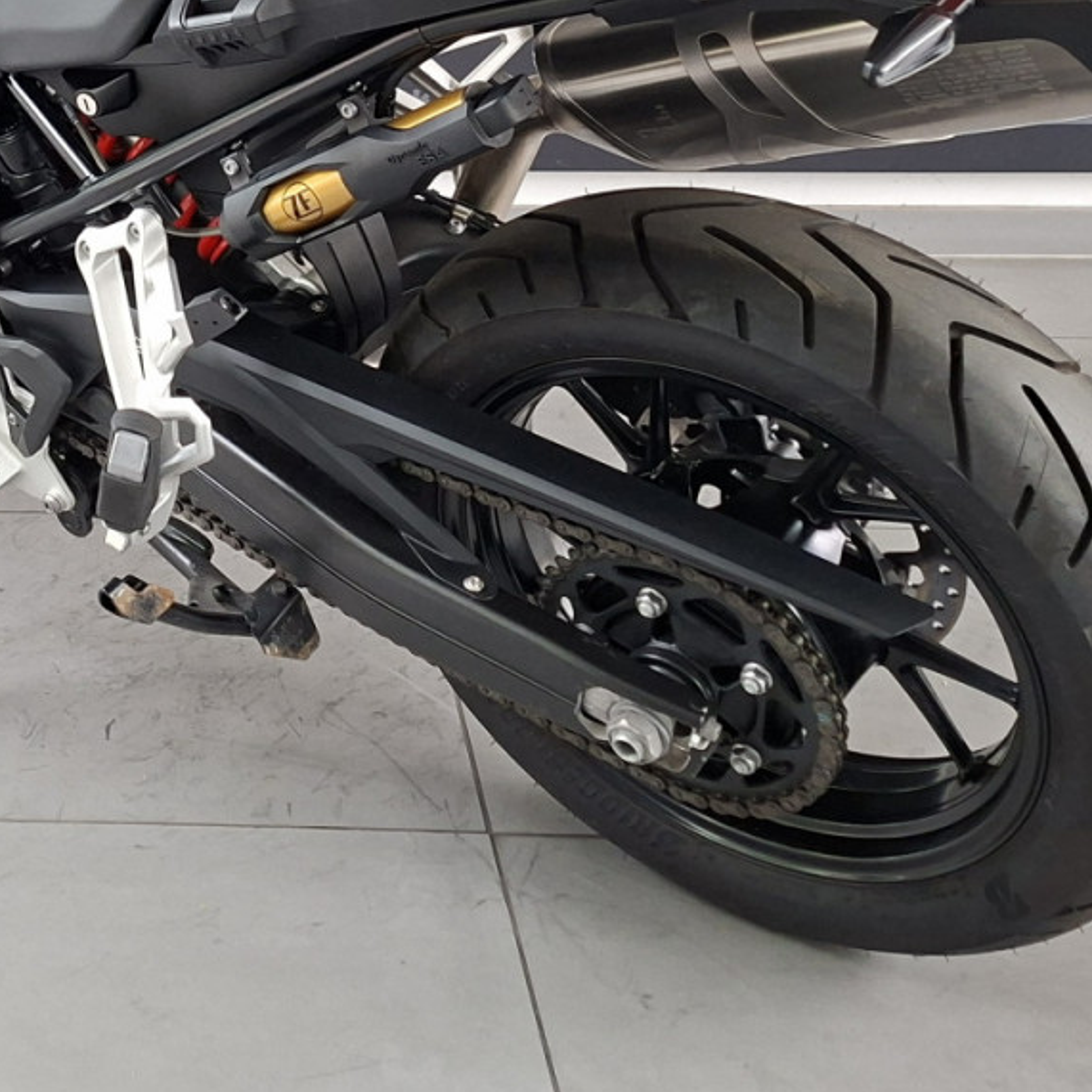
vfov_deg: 28.6
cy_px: 61
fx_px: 2034
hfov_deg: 28.2
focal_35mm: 57
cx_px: -10
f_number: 1.8
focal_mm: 5.54
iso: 250
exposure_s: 1/100
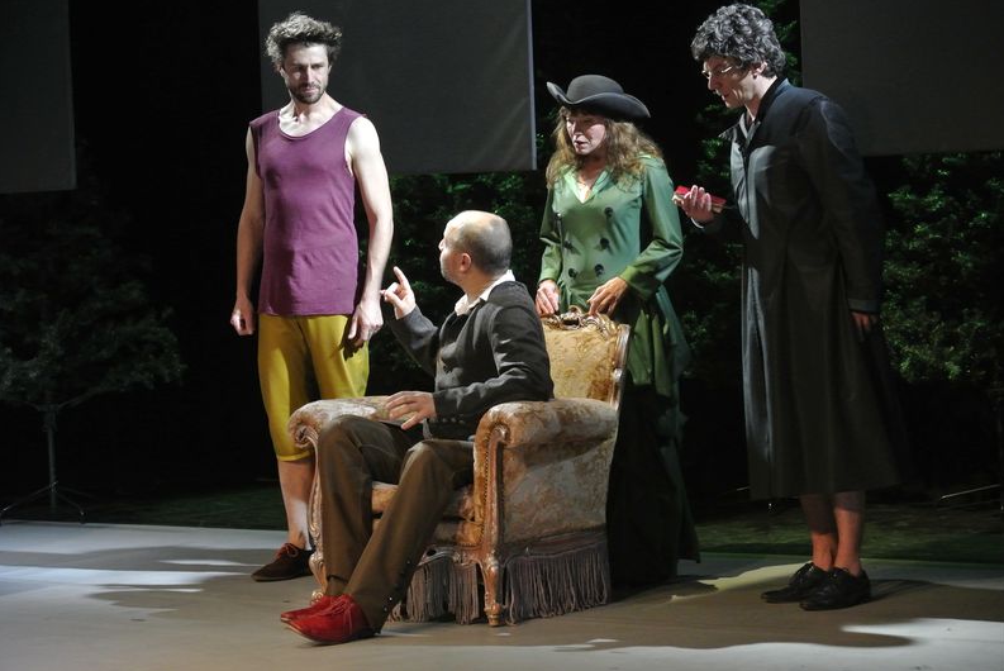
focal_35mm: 108
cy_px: 335
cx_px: 504
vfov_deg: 12.7
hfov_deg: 18.9
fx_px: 3014
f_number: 3.8
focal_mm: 39.8
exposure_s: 1/80
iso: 1800
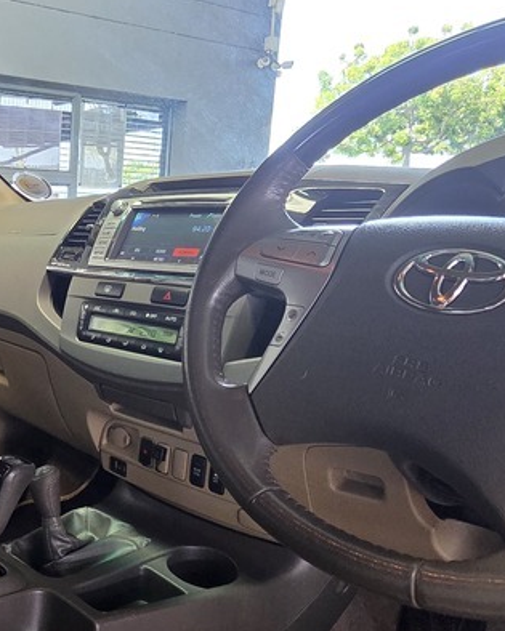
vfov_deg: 54.0
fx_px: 617
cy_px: 365
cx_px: -18
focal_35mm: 33
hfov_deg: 38.6
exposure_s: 1/100
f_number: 2.2
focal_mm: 2.2
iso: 250
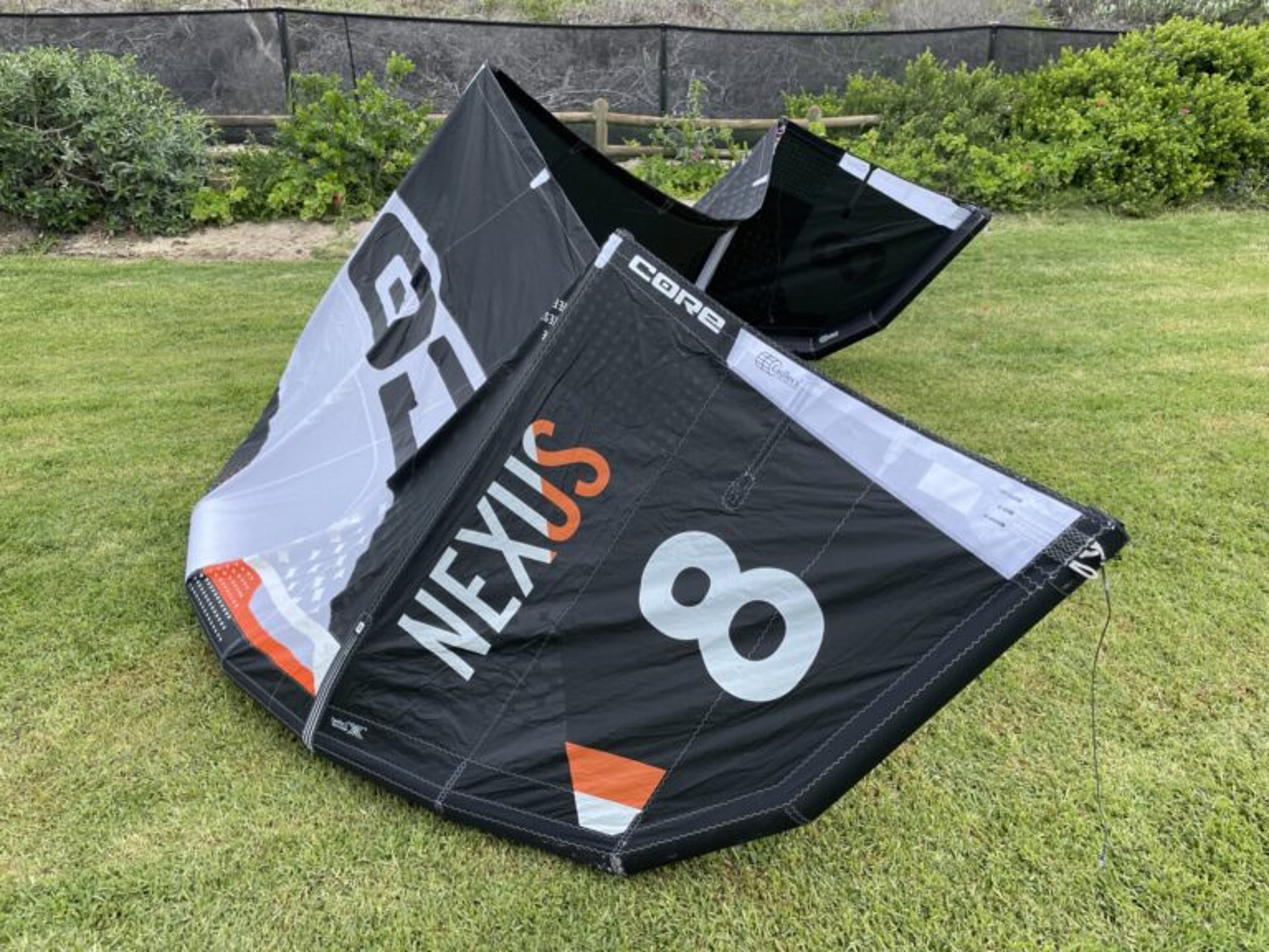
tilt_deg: -23.2
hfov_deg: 67.3
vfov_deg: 53.1
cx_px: 634
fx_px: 953
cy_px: 476
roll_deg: +1.4
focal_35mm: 26
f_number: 1.6
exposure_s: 1/1742
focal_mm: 4.2
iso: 32
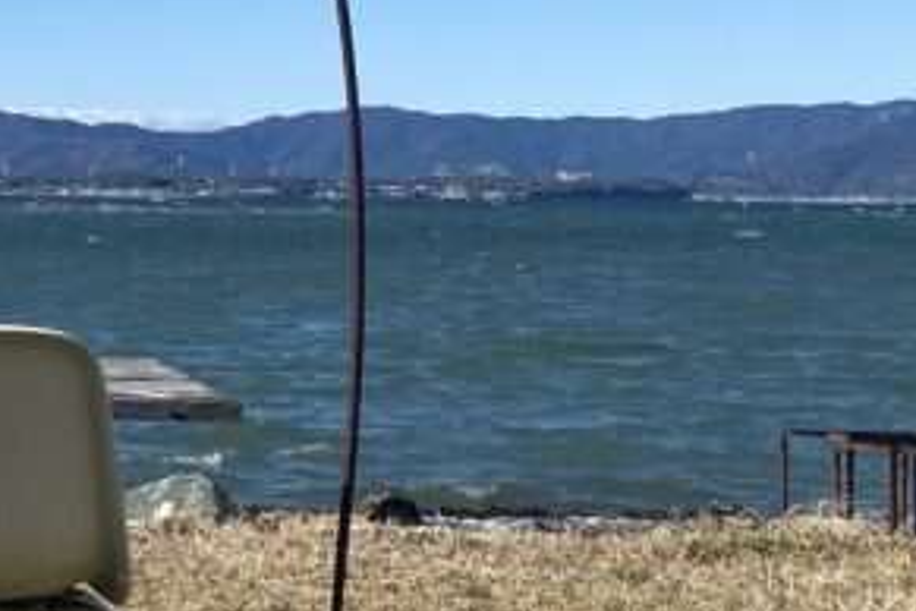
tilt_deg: +2.3
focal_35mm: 95
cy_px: 126
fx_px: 2417
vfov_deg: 14.3
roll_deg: -1.1
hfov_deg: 18.6
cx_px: -516
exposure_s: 1/3205
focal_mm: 4.25
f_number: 1.8
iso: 32
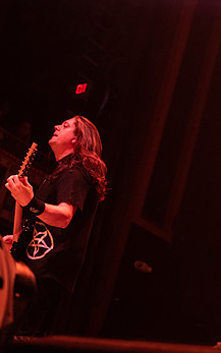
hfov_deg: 17.9
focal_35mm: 71
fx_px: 684
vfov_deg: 28.9
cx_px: 227
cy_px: 142
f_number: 3.2
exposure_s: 1/640
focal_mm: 38
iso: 2500
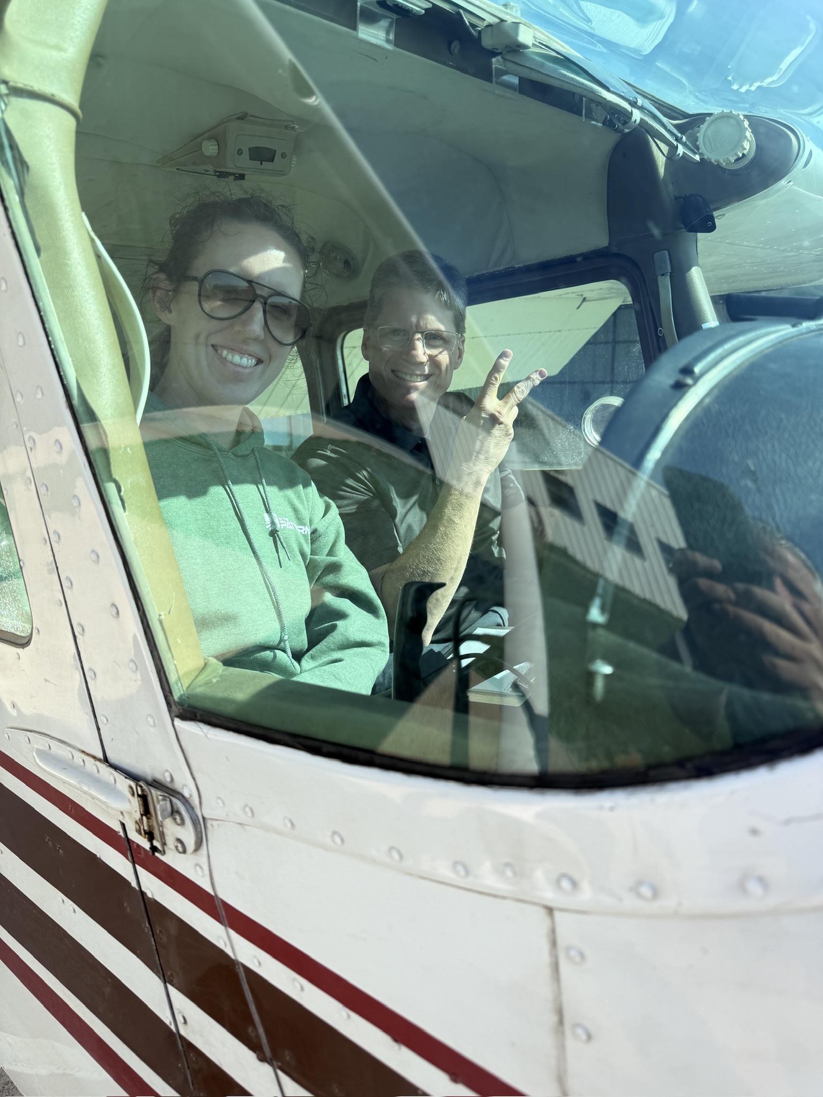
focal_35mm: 24
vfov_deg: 71.6
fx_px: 761
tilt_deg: -12.8
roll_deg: +1.0
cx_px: 412
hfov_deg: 56.8
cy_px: 548
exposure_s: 1/1553
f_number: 1.78
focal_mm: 6.76
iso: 80
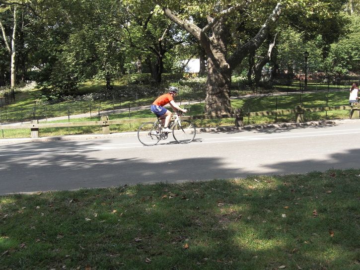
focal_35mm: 46
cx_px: 180
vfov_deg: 31.5
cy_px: 135
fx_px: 478
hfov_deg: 41.2
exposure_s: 1/250
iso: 50
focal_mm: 8.2
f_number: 3.3
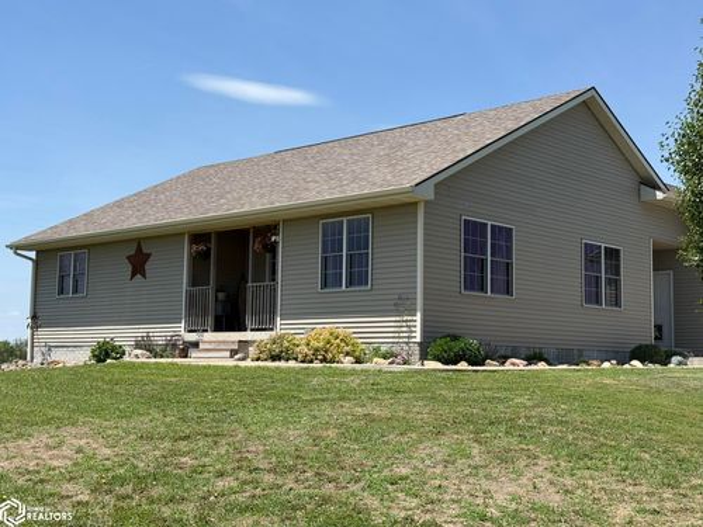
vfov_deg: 30.3
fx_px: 975
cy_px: 264
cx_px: 352
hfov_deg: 39.7
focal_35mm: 48
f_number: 1.78
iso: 64
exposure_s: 1/4329
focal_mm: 6.76
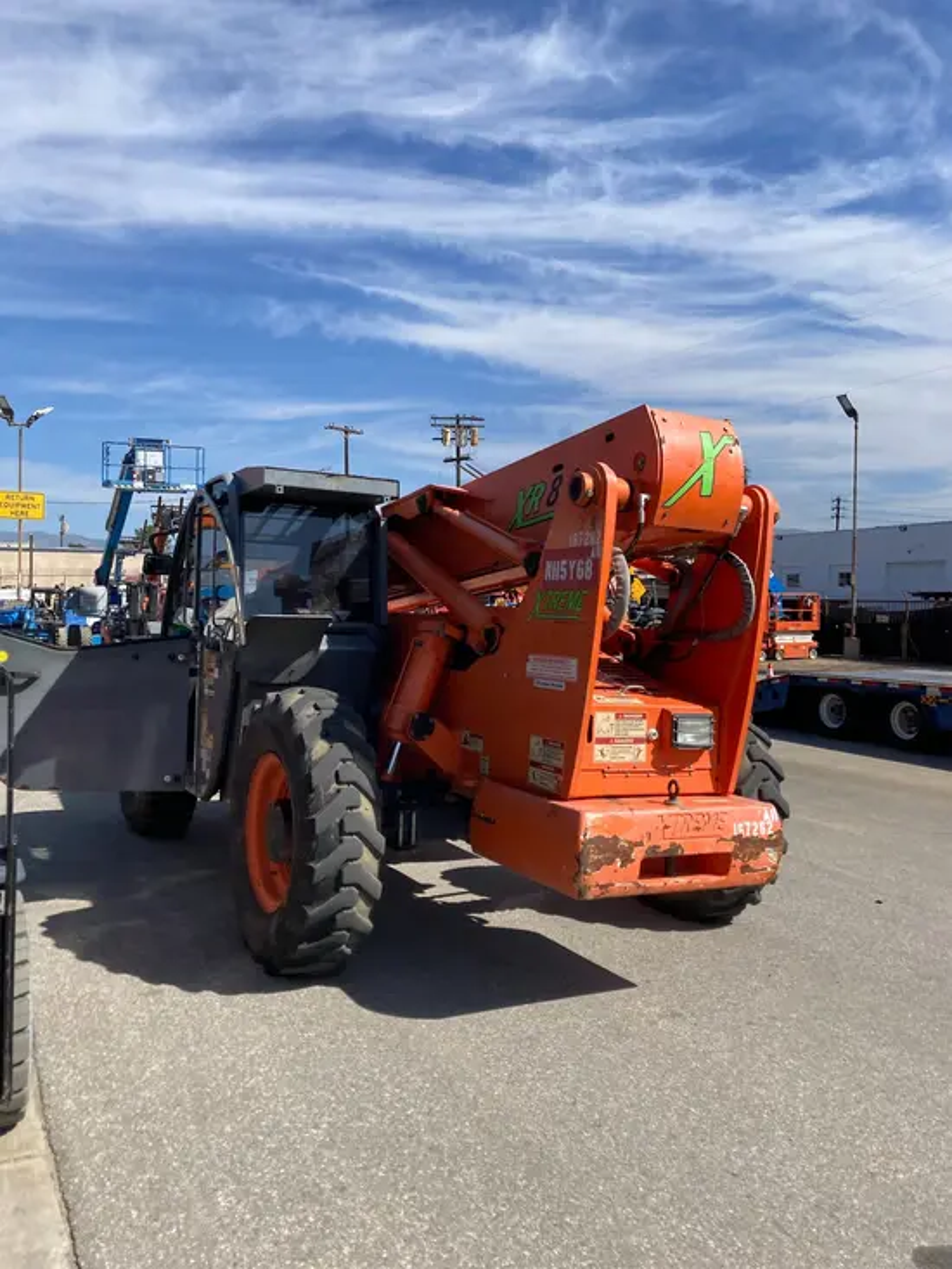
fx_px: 1026
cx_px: 476
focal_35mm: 28
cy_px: 634
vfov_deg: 63.4
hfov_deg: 49.8
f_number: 1.8
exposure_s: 1/2114
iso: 20
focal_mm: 3.99
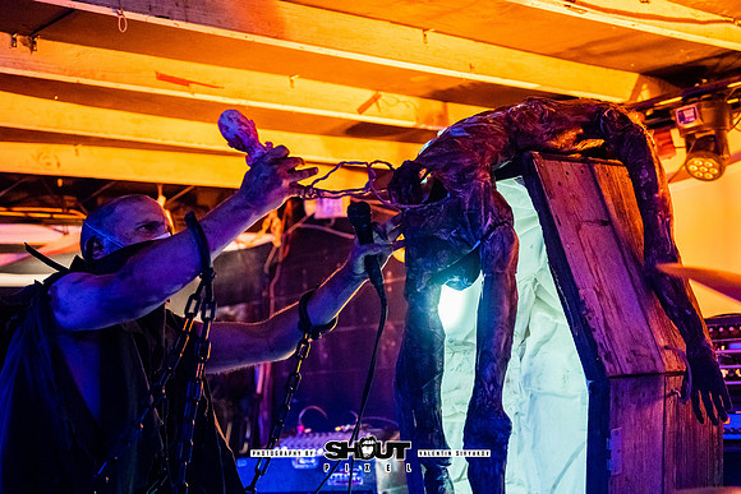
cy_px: 209
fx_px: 1149
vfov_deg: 24.3
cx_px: 330
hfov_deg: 35.7
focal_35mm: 56
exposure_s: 1/200
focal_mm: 47.6
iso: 2500
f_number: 2.8
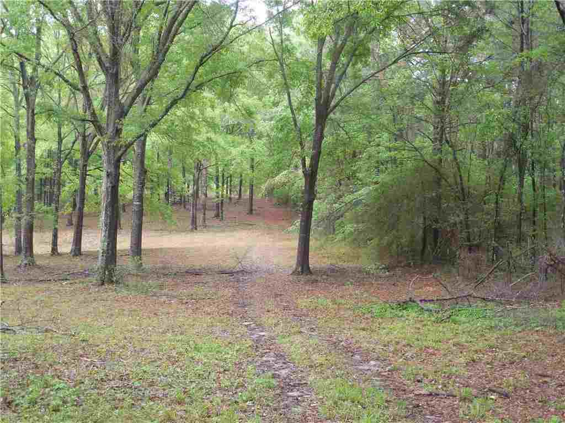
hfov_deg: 39.7
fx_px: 783
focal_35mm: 48
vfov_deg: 30.3
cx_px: 282
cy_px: 212
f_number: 4
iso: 200
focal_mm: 8.7
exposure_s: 1/30
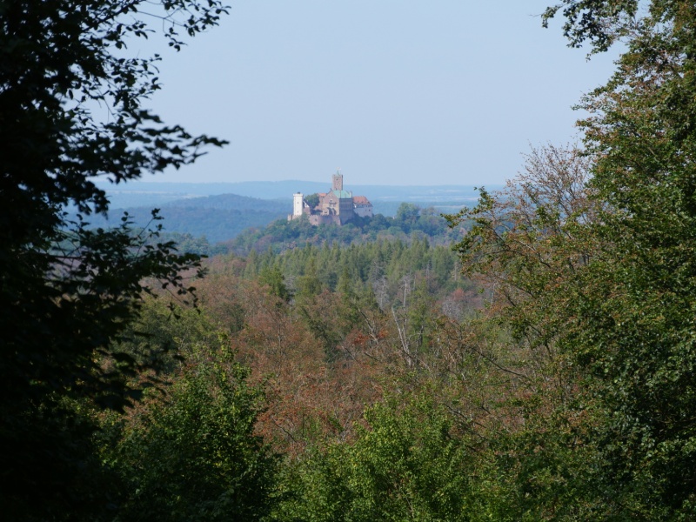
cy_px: 261
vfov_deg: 6.8
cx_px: 348
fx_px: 4383
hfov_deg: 9.1
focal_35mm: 218
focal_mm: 109
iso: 200
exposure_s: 1/500
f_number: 6.3
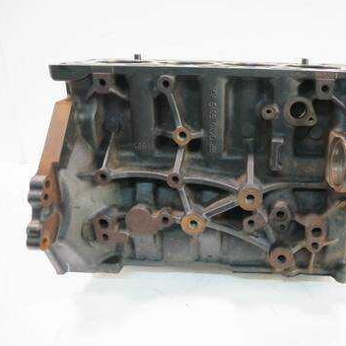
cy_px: 172
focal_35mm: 29
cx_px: 234
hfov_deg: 54.4
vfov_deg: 55.6
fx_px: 328
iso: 640
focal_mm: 12
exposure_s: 1/60
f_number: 3.5
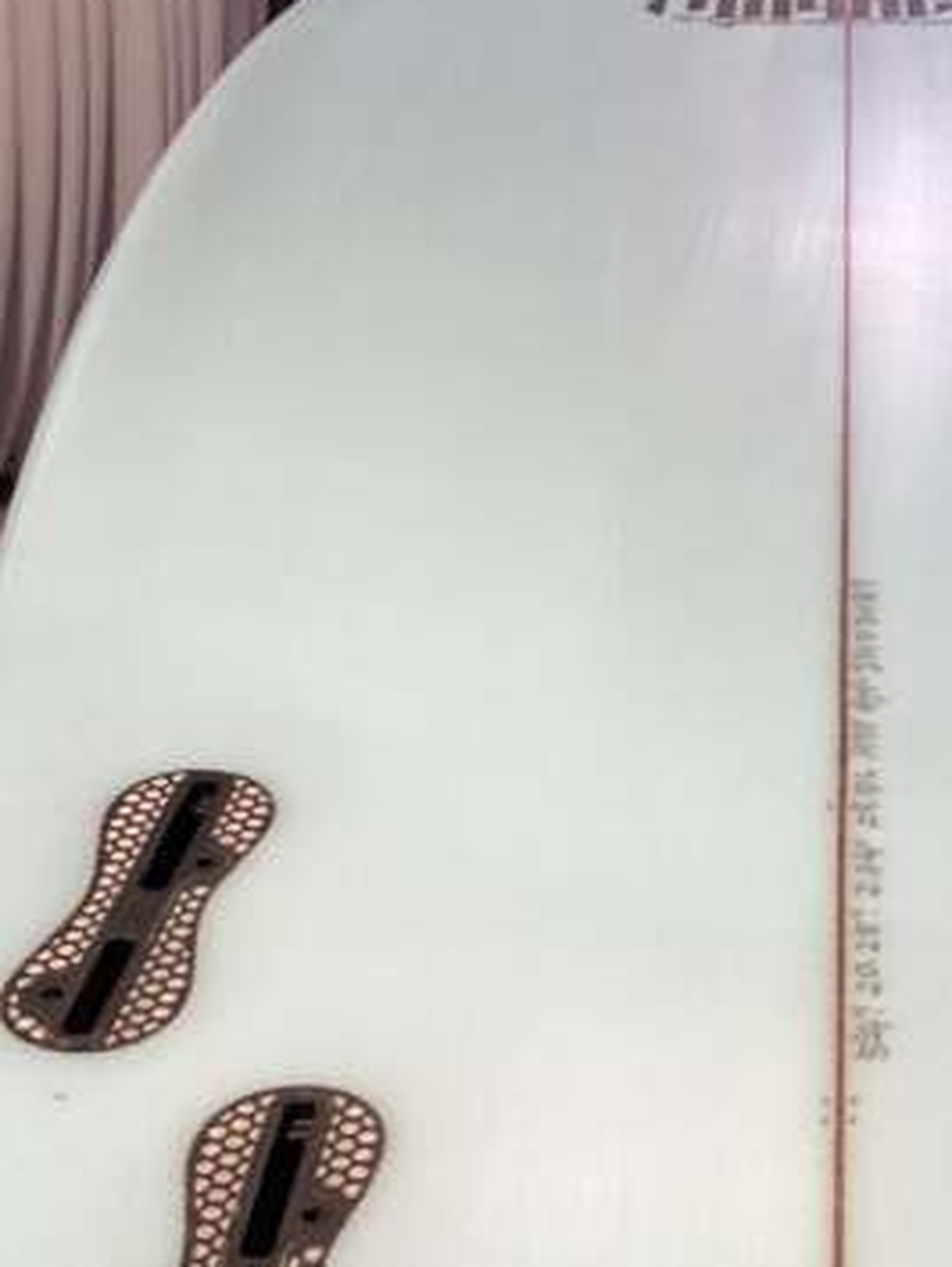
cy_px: 1178
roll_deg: +0.0
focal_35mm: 70
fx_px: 2564
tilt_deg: -37.2
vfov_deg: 26.7
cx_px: 841
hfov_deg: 20.6
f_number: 2.4
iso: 64
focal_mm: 3.3
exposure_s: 1/120
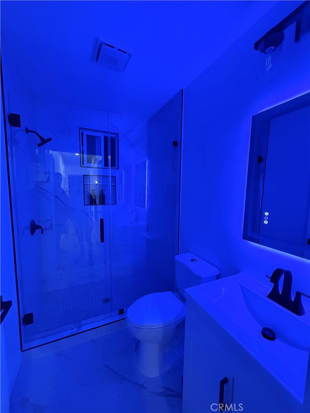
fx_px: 167
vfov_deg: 102.1
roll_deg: -0.6
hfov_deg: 85.7
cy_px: 206
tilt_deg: -5.0
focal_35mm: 14
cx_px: 155
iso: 640
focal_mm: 2.22
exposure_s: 1/60
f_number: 2.2
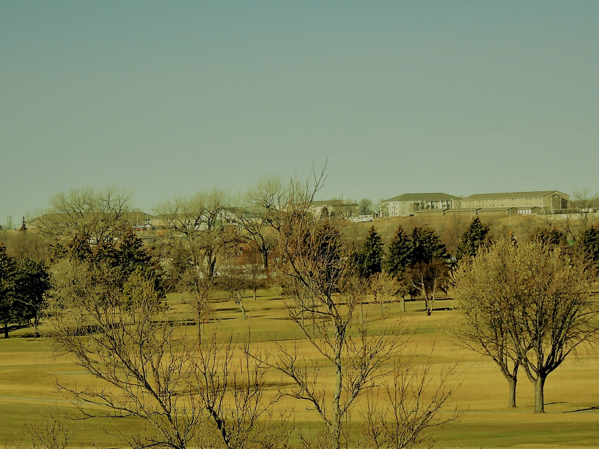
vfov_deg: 7.6
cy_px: 413
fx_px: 3357
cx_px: 343
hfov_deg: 10.2
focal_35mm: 194
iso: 100
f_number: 4.2
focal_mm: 18.7
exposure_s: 1/640
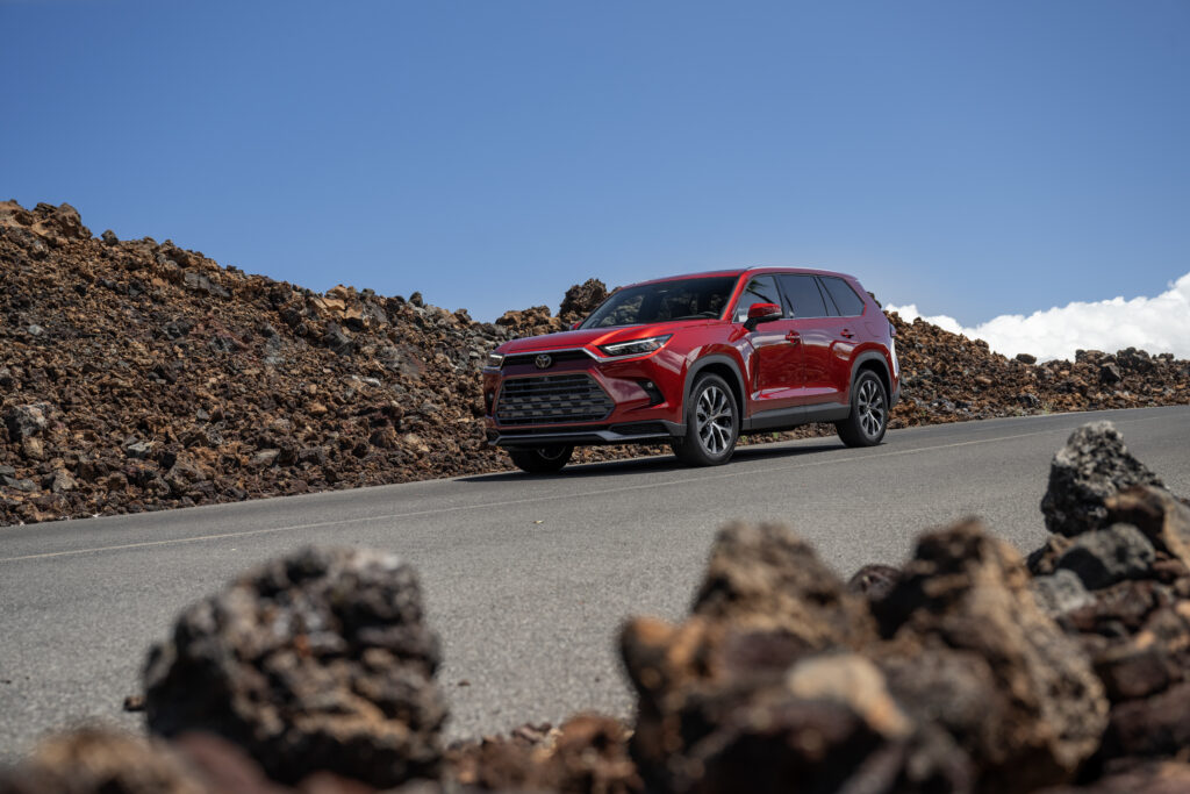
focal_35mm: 42
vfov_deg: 31.9
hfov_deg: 46.4
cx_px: 595
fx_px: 1388
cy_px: 397
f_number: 4.5
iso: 100
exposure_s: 1/200
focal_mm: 42
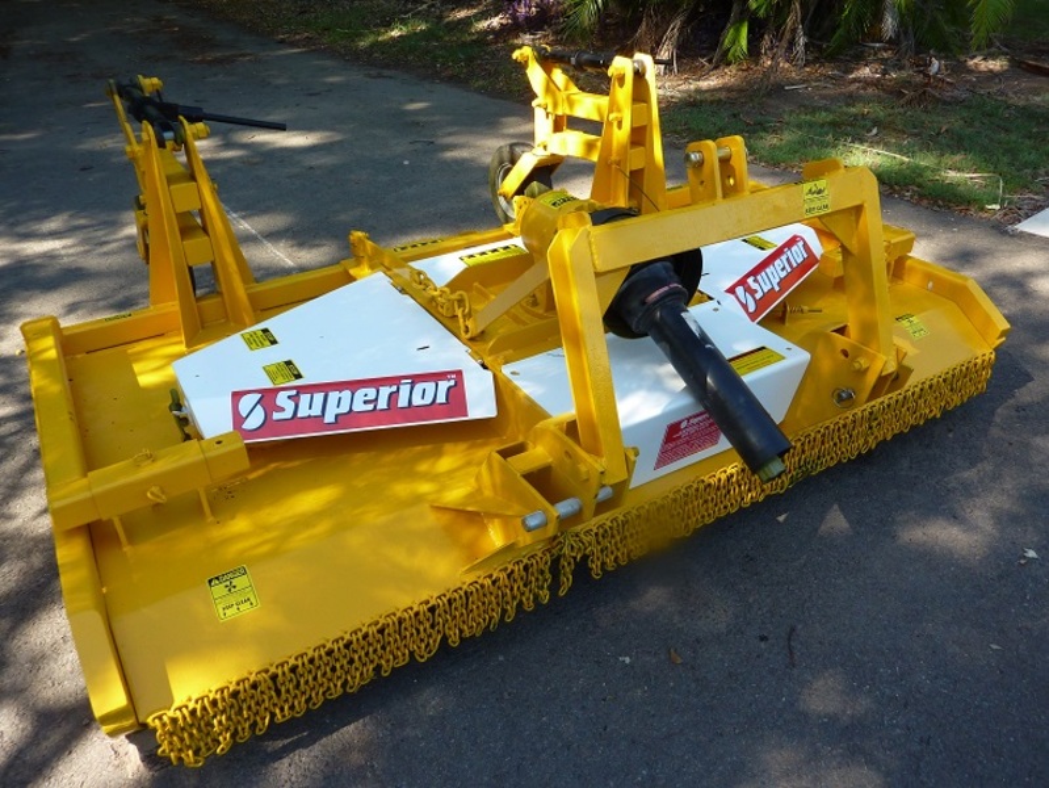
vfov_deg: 54.9
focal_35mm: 25
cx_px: 524
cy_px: 394
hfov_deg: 69.4
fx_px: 758
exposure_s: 1/125
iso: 80
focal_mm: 4.1
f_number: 4
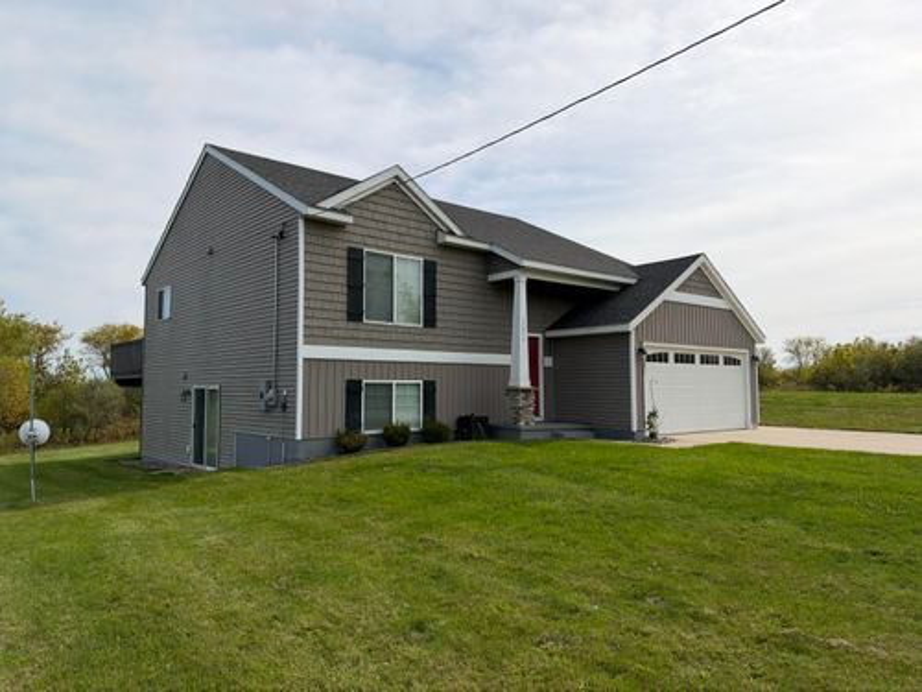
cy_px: 346
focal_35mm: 24
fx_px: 639
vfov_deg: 56.8
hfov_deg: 71.6
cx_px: 461
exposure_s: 1/7143
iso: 64
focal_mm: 6.93
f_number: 1.8
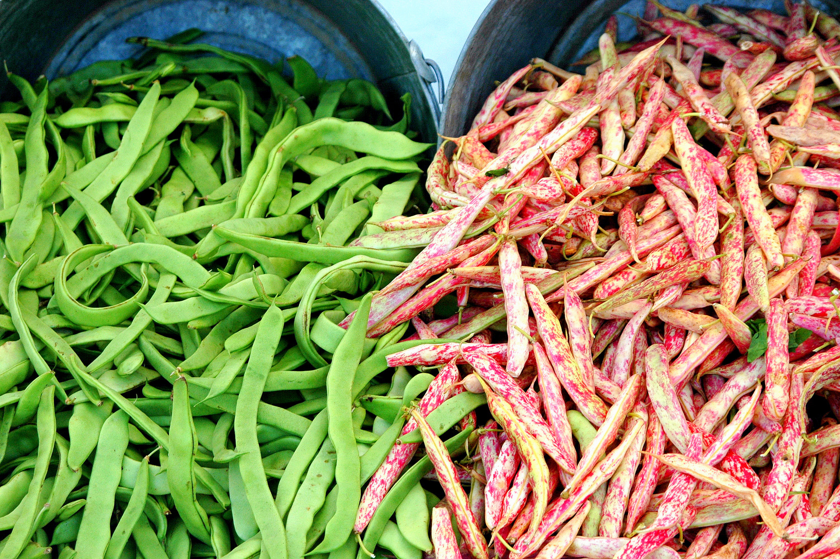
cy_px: 280
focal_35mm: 128
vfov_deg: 10.7
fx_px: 2973
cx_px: 420
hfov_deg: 16.1
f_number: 5.3
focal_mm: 85
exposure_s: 1/125
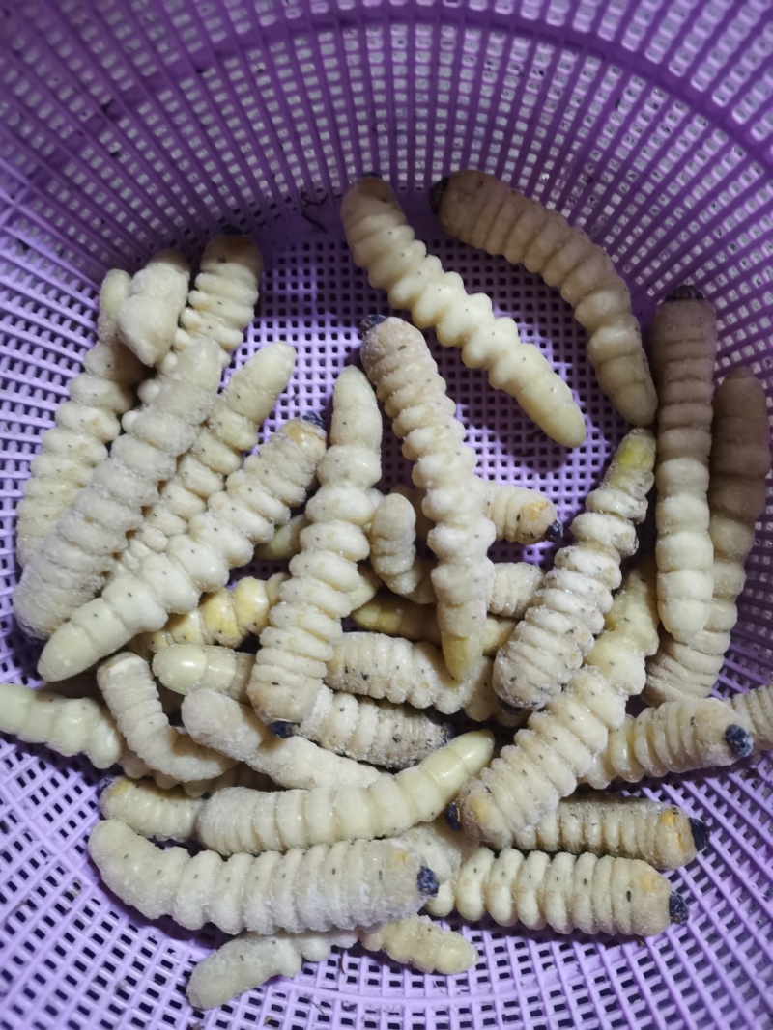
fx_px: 804
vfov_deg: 65.3
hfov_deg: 51.3
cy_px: 515
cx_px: 386
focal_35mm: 27
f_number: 1.8
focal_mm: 5.58
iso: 800
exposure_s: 1/20
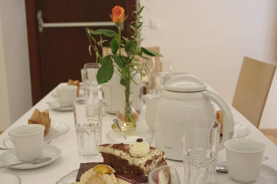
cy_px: 92
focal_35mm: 42
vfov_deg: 31.8
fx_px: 323
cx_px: 138
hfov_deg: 46.4
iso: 800
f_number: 5.6
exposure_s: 1/60
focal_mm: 28
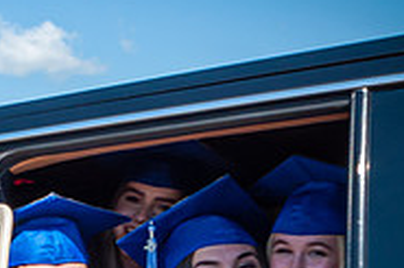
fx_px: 1267
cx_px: -165
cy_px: 320
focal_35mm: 113
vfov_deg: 11.8
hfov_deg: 16.8
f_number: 8
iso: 200
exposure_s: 1/250
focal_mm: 16
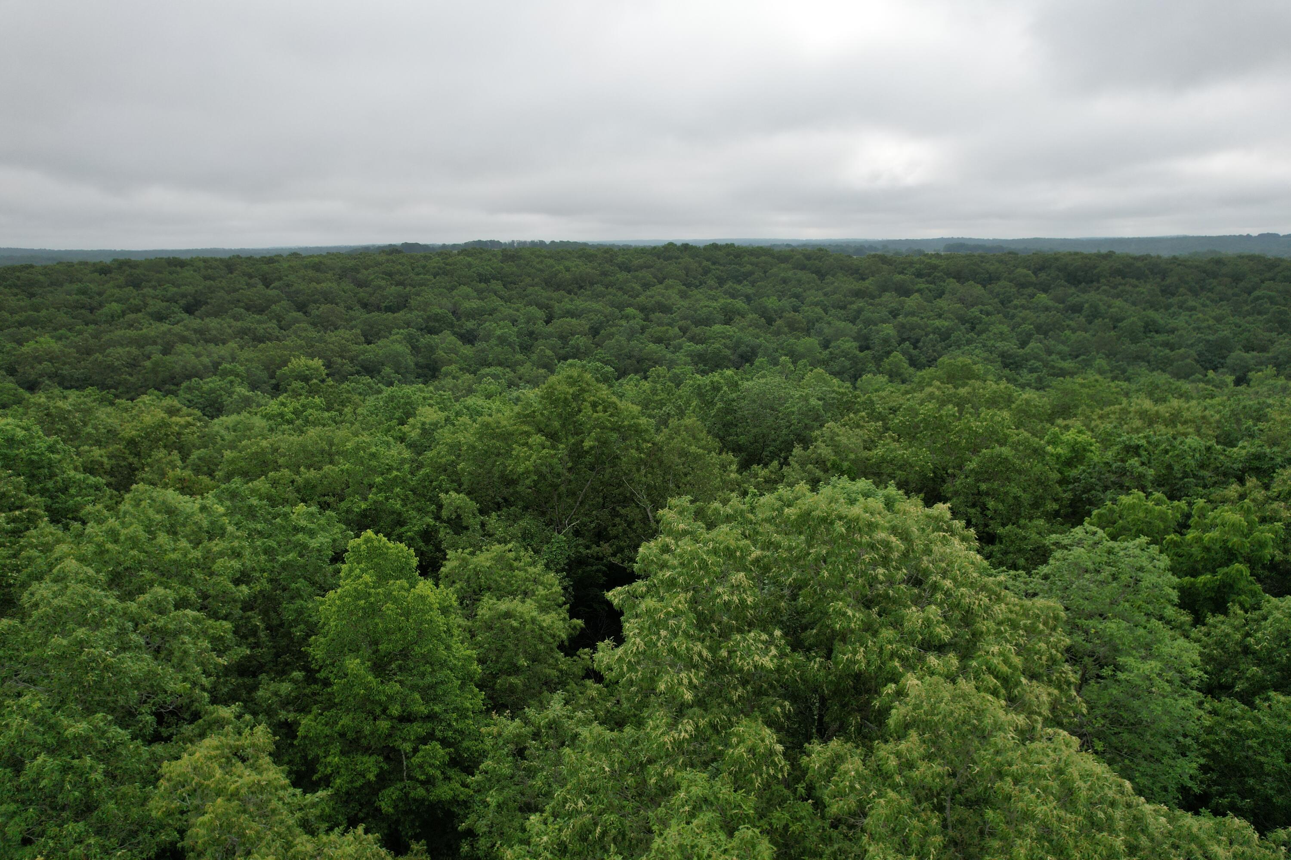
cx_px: 646
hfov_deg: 78.6
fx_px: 789
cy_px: 430
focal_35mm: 22
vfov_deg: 57.2
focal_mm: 8.38
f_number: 2.8
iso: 100
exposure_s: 1/1250
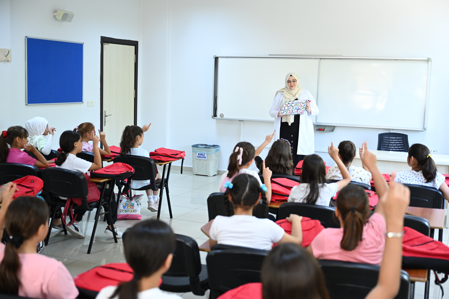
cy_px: 150
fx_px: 561
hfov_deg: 43.6
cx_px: 224
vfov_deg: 29.9
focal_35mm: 45
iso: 1000
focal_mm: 45
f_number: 2.8
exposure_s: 1/160
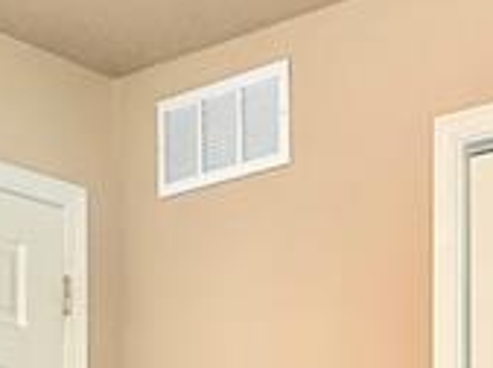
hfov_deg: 22.3
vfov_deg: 15.9
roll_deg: +0.3
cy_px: 555
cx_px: 481
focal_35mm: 85
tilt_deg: +0.1
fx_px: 1208
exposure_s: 1/60
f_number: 2.2
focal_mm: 2.22
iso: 640
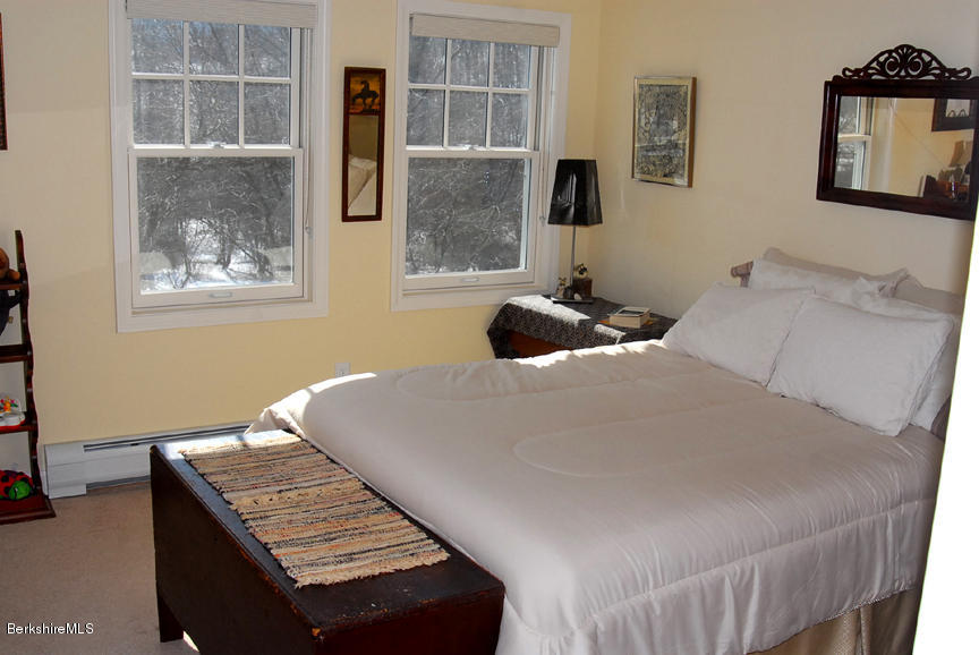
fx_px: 980
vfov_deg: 37.0
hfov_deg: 53.1
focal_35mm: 36
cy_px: 328
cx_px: 490
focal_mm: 24
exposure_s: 1/250
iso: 400
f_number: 9
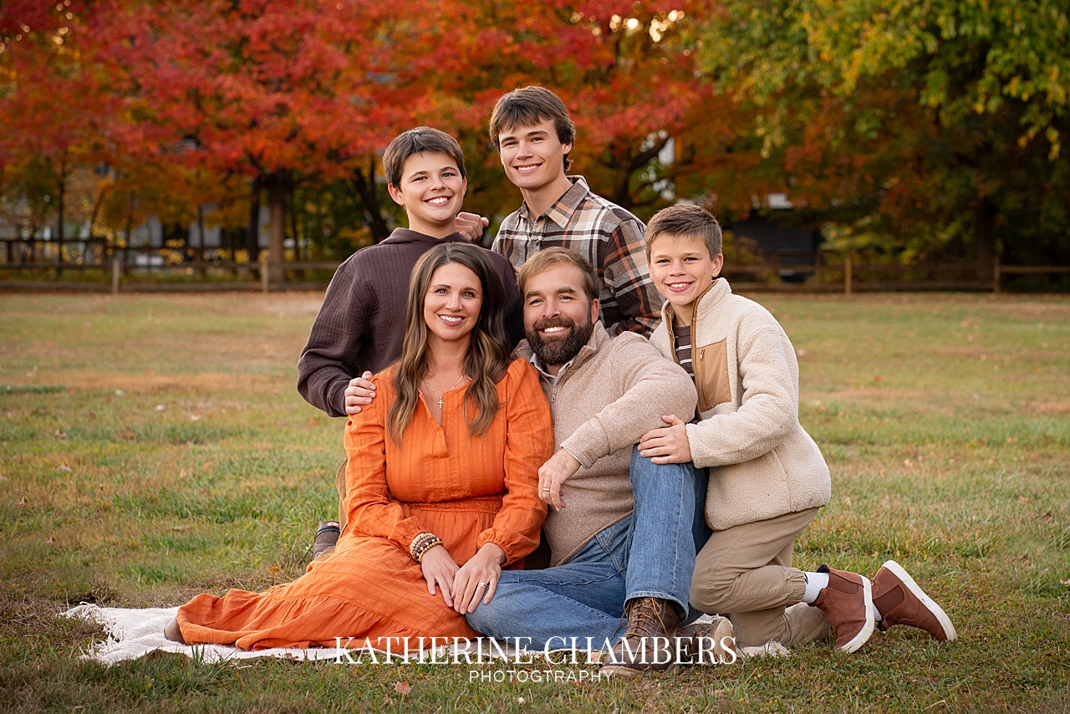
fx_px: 2527
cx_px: 535
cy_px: 357
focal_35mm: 85
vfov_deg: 16.1
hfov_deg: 23.9
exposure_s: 1/160
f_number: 5
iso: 800
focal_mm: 85
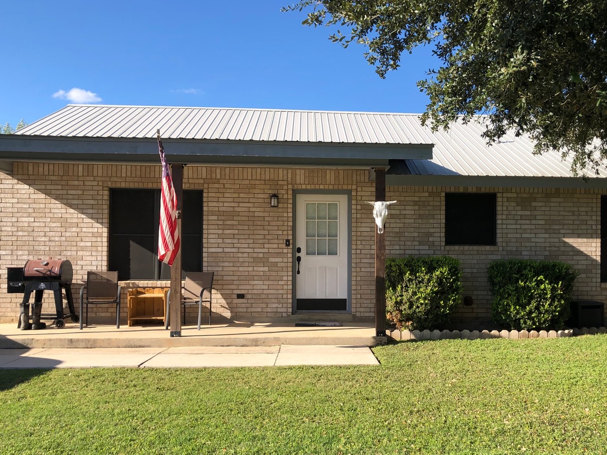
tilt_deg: -1.9
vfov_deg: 41.7
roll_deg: -0.9
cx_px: 354
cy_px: 257
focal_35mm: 34
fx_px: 596
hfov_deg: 53.7
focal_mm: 3.99
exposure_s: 1/1185
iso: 20
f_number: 1.8
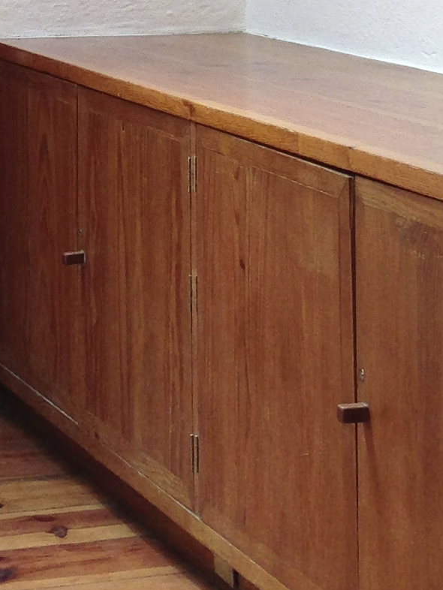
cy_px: -366
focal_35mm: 137
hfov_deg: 10.8
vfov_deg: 13.4
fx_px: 2336
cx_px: 18
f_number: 2.4
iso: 64
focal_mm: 4.13
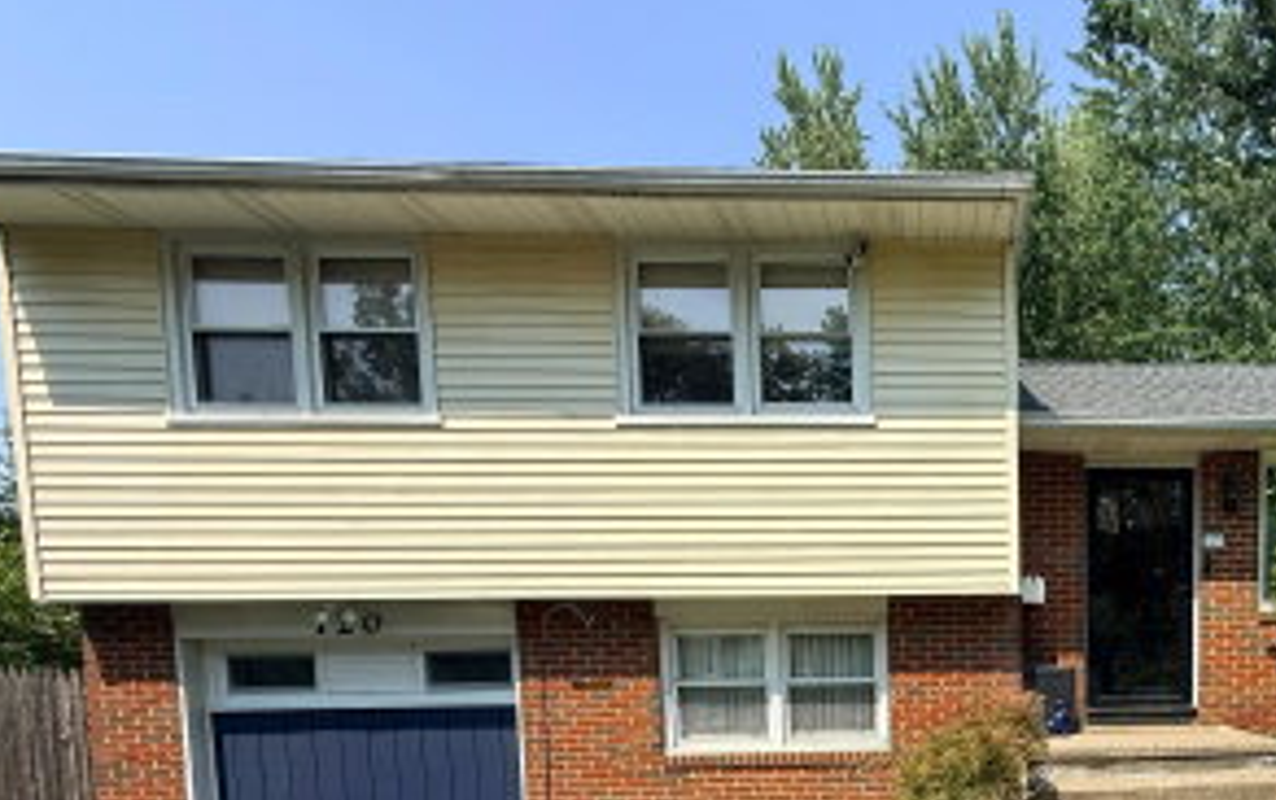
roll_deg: +0.6
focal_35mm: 26
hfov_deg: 64.9
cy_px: 743
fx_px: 905
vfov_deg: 43.0
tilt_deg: -4.6
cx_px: 996
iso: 50
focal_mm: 2.22
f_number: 2.2
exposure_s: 1/2024
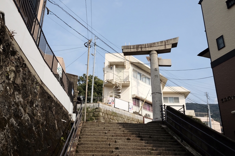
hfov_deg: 57.2
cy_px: 78
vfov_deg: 40.0
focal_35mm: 33
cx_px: 118
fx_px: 215
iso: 400
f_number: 13
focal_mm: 22.3
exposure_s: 1/400
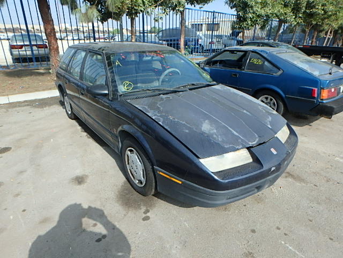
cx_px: 172
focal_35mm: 21
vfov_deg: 63.4
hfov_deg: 79.0
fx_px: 208
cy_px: 129
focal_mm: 3.7
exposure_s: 1/640
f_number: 3.5
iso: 125
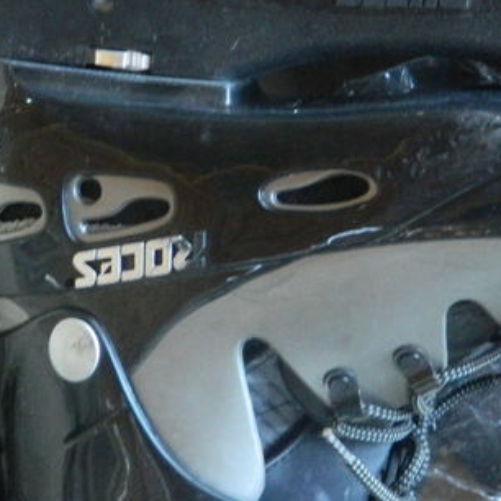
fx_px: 1654
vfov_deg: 17.2
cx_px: 337
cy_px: 178
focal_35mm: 101
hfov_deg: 17.2
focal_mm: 6.2
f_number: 3.3
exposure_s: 1/30
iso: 400
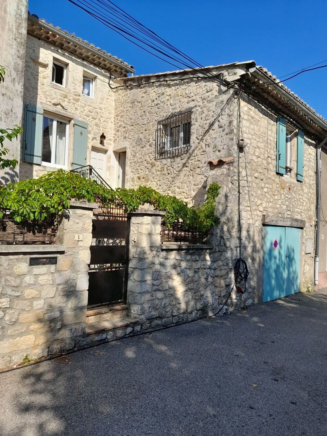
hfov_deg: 54.9
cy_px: 218
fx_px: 315
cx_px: 164
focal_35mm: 25
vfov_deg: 69.4
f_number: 2
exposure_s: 1/730
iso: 20
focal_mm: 4.6
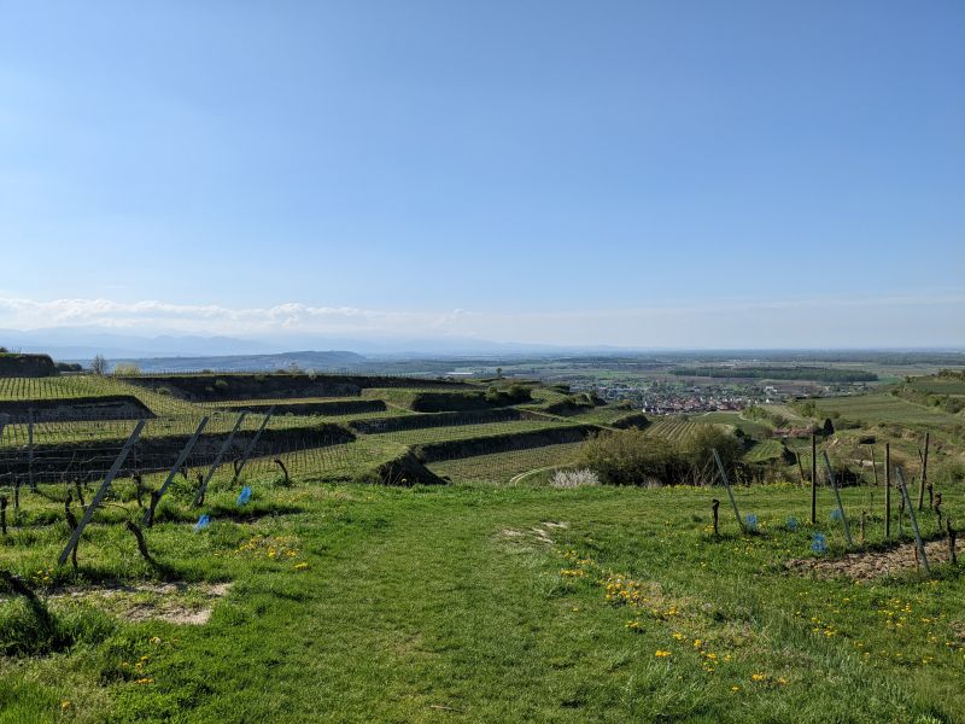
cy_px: 362
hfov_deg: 65.3
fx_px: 753
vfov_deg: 51.4
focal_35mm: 27
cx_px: 482
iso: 61
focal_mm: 4.38
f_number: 1.73
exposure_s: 1/5848
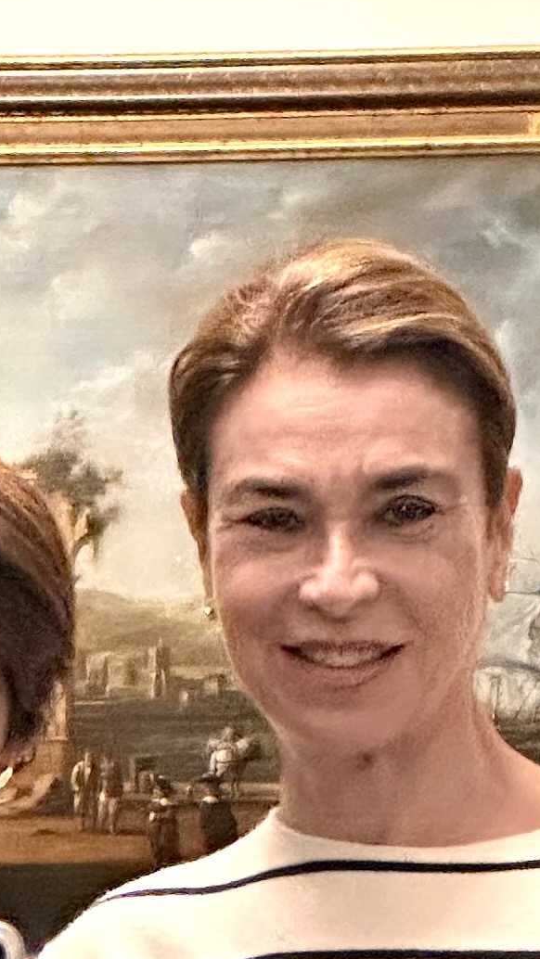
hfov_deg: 3.7
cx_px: -51
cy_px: 1426
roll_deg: +1.1
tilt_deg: -3.0
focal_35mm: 327
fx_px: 8320
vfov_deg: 6.5
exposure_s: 1/50
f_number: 2.8
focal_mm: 9
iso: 640
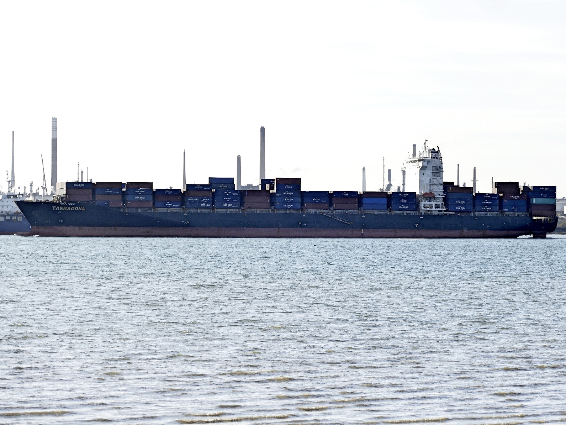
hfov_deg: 11.4
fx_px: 2846
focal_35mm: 174
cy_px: 213
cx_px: 312
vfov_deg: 8.5
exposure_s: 1/640
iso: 125
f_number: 3.9
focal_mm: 58.01
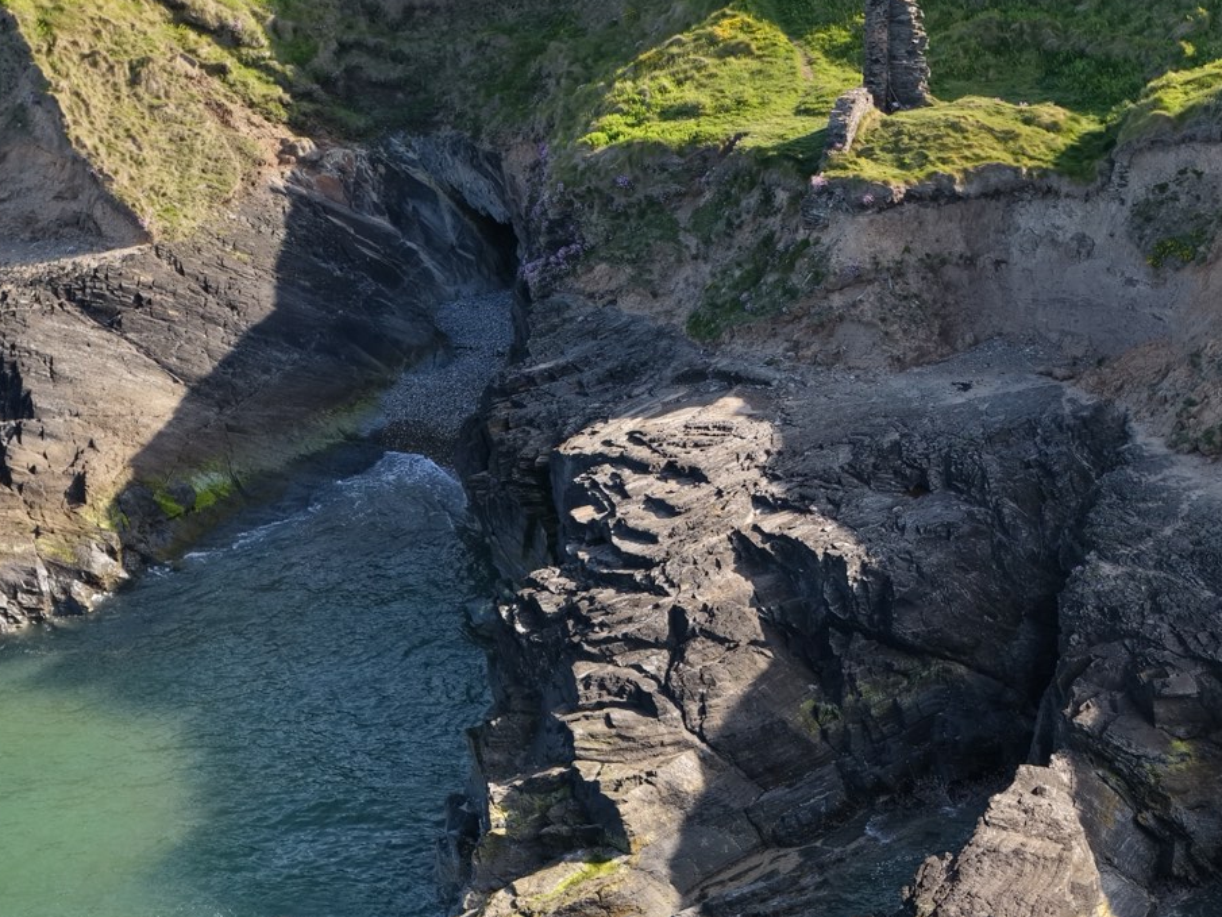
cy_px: 638
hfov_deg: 17.0
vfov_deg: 12.7
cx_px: 712
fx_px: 4096
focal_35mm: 116
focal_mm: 19.35
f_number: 2.8
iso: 100
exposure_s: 1/40
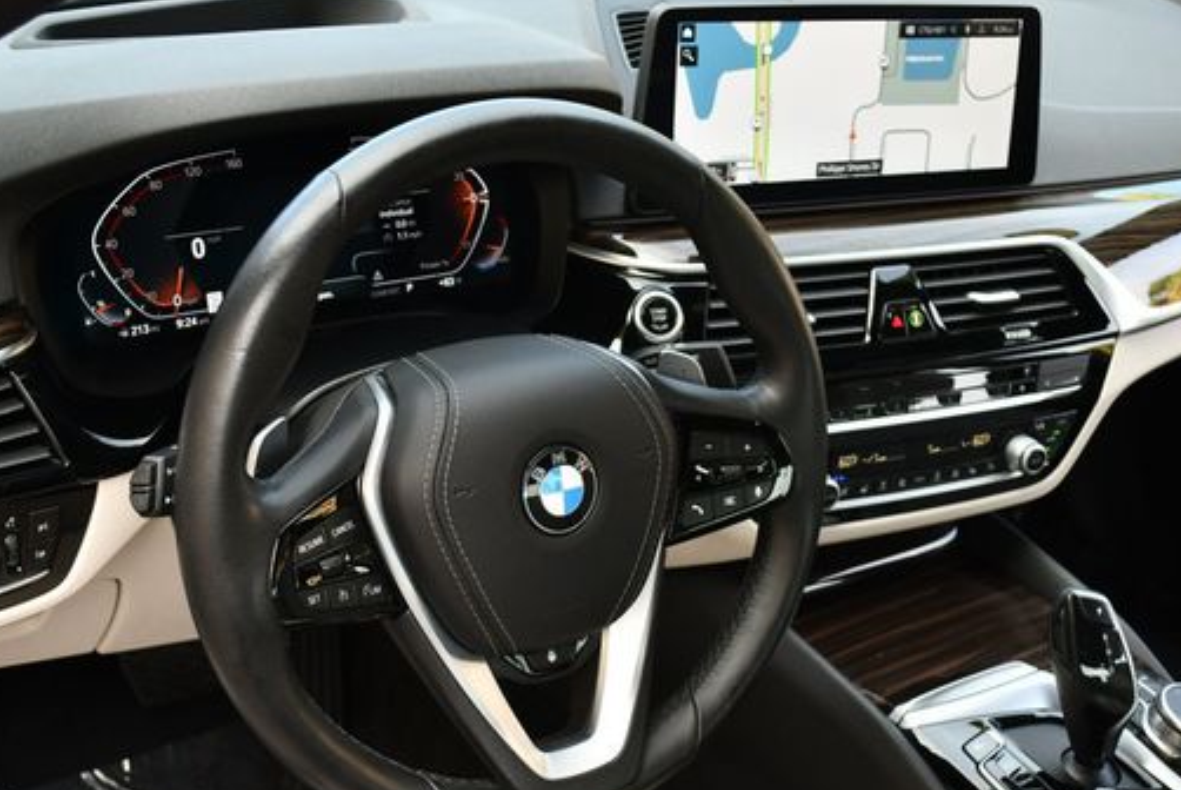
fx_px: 1675
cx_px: 586
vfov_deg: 26.5
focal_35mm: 51
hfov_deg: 38.8
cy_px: 458
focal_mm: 20
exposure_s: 1/250
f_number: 4
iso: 400
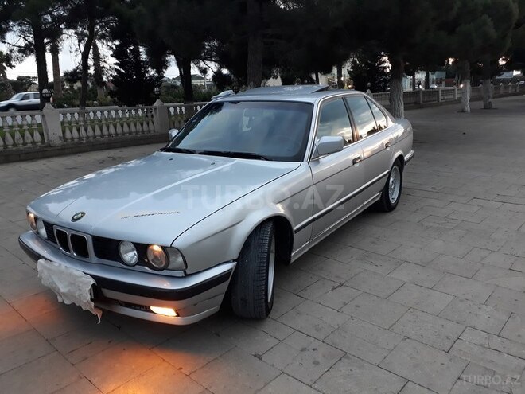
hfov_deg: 65.3
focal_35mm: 27
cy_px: 197
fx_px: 409
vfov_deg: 51.4
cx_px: 262
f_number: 1.9
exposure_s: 1/33
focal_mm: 3.6
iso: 80
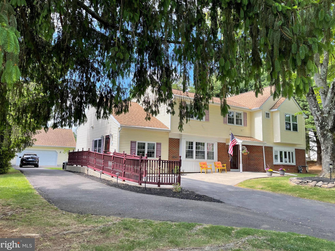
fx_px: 252
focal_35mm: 26
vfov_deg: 53.1
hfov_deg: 67.3
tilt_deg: +8.3
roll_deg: -1.6
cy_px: 122
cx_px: 166
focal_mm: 5.1
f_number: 1.6
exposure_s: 1/848
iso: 32
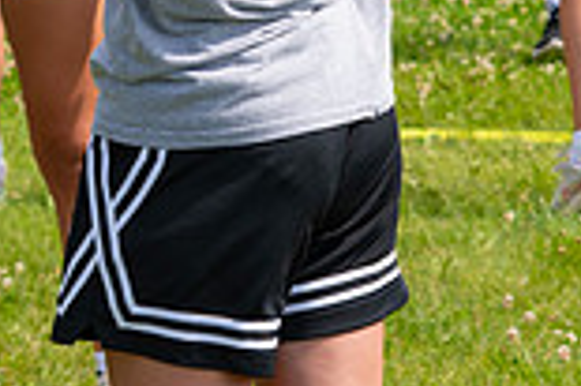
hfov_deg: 5.3
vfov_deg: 3.5
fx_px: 6336
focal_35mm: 393
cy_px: -202
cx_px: 330
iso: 200
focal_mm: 70
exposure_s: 1/800
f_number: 5.6
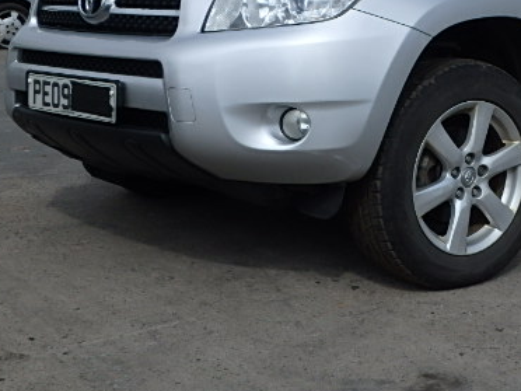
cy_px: 98
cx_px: 427
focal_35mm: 62
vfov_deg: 23.4
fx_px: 933
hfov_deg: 30.3
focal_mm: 6.4
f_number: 5
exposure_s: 1/1000
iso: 125
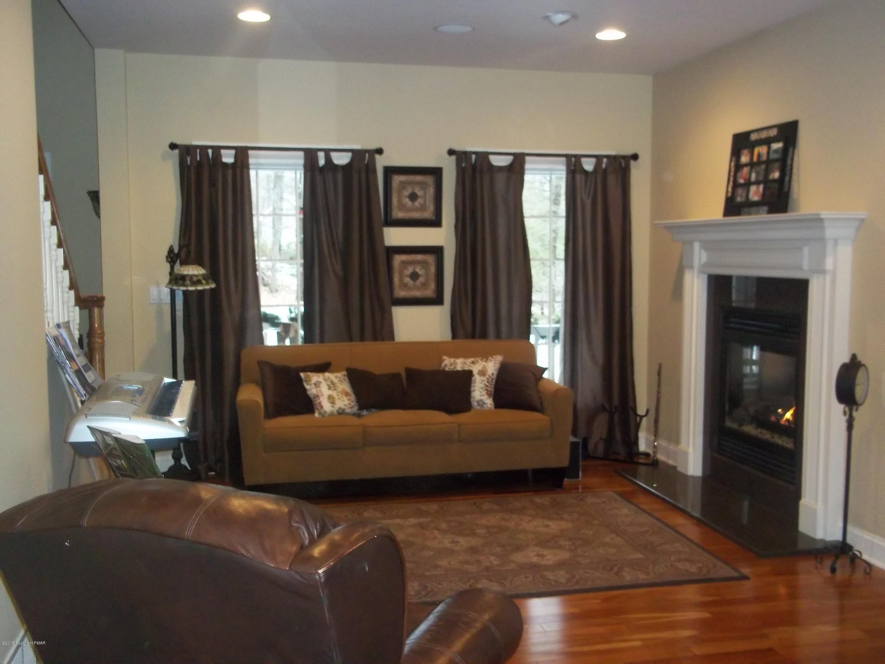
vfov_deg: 39.7
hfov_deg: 51.4
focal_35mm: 36
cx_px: 442
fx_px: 920
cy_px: 332
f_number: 3.1
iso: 400
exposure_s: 1/30
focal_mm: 6.5
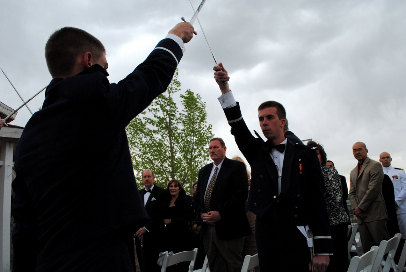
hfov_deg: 61.9
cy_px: 136
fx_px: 339
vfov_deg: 43.7
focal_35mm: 30
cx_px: 203
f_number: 8
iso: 400
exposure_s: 1/60
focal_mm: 20
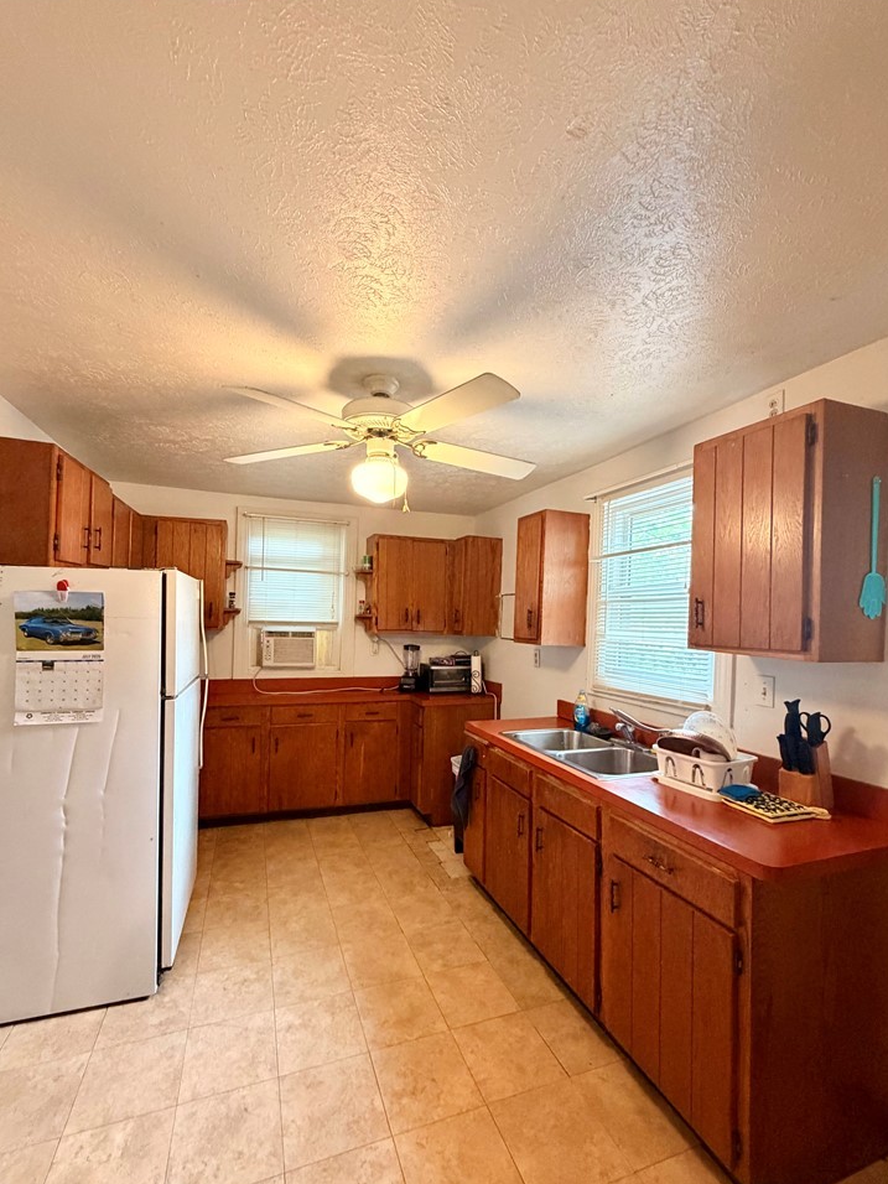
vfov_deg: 98.1
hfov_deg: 81.7
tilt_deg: -0.3
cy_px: 620
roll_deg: -1.5
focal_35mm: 15
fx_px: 513
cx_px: 426
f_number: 2.2
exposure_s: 1/60
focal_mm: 2.22
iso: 400
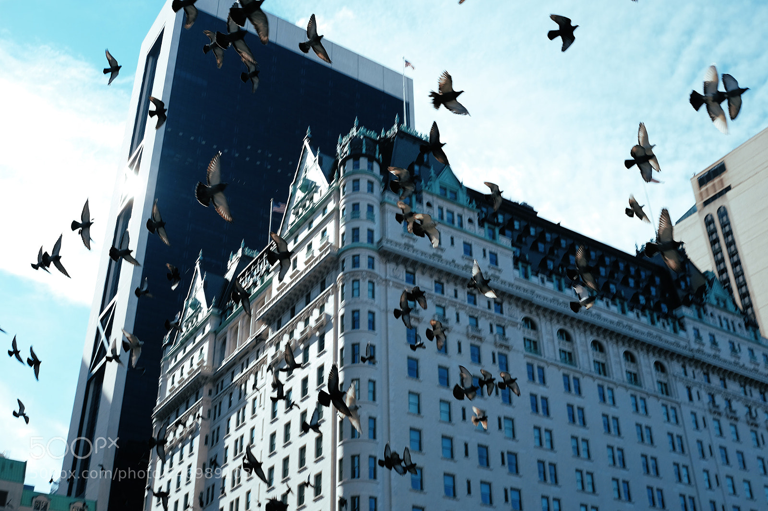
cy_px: 256
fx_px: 874
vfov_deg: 32.6
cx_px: 384
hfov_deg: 47.4
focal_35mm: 41
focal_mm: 27
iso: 200
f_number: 6.4
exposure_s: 1/450
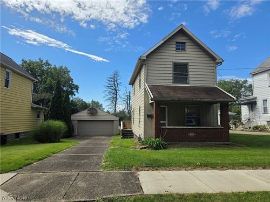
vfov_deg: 58.9
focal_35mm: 23
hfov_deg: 73.9
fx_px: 179
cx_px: 135
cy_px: 101
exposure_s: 1/3882
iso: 80
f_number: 1.8
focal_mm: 5.4
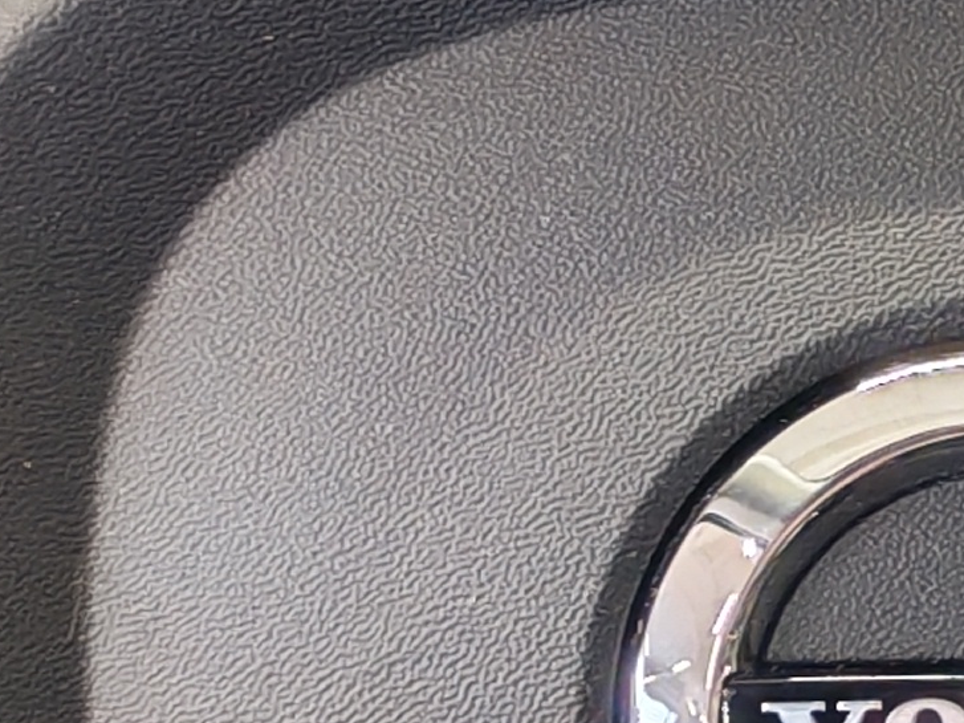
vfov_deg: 7.9
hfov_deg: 10.5
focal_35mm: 186
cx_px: 979
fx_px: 5179
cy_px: 714
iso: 1600
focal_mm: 6.12
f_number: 1.9
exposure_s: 1/50
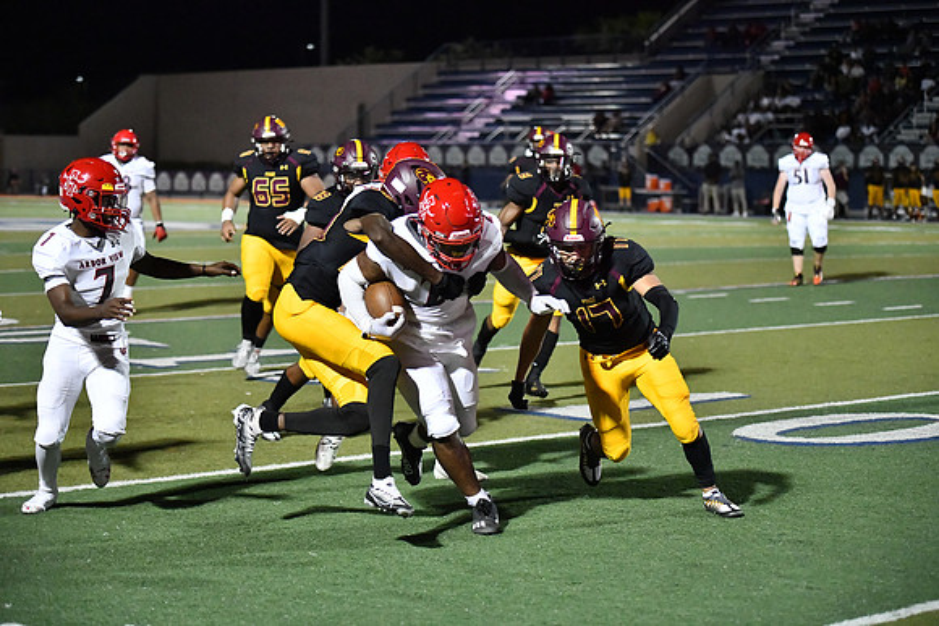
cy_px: 313
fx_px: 2348
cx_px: 470
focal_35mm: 90
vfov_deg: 15.2
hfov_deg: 22.6
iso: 11400
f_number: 2.8
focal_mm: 90
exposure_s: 1/3200
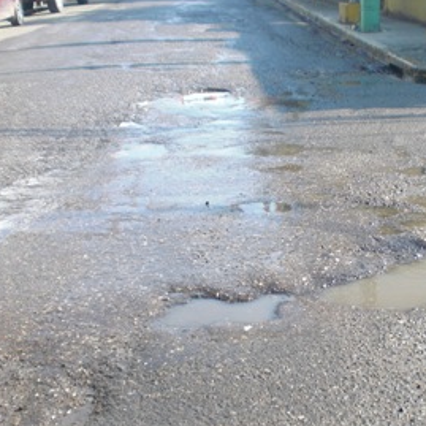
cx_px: 336
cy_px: 247
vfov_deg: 30.5
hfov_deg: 29.9
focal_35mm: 56
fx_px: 780
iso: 64
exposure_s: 1/320
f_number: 3.1
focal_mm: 6.3
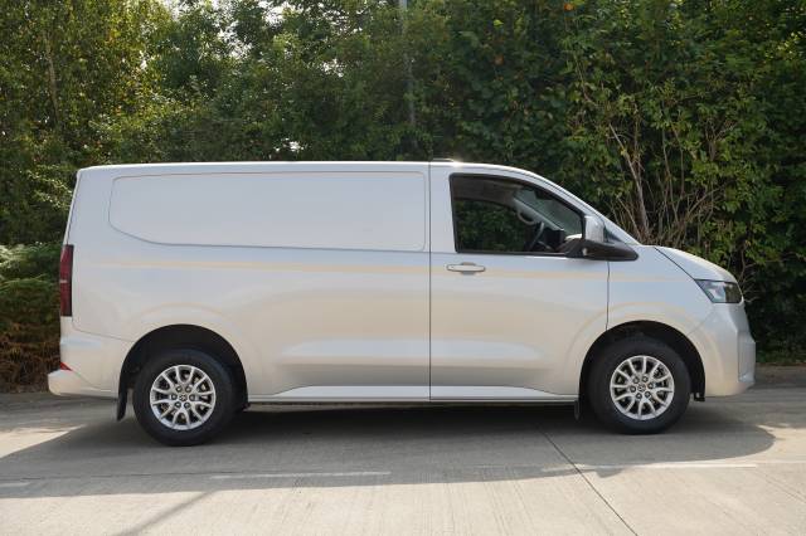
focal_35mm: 44
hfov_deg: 44.6
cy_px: 268
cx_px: 403
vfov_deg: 30.5
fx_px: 982
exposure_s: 1/200
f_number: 4.5
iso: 100
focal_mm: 43.9
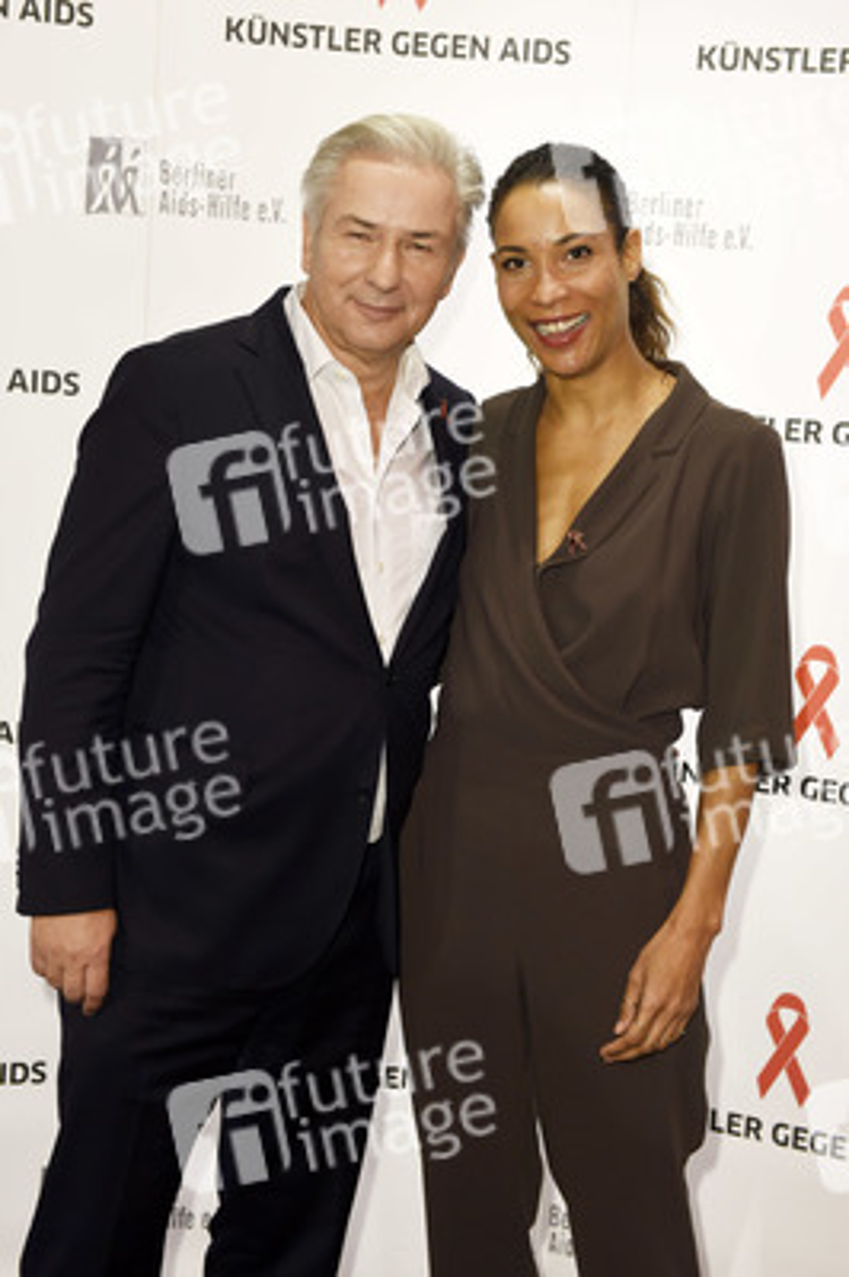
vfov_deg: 36.3
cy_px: 638
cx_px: 424
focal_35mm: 55
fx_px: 1949
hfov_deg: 24.6
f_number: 5.6
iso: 1000
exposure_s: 1/125
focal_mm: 55
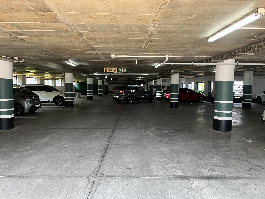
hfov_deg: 67.3
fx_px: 199
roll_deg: -0.2
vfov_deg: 53.1
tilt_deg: -5.4
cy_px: 100
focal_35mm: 26
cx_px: 132
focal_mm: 5.1
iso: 100
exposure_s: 1/122
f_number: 1.6
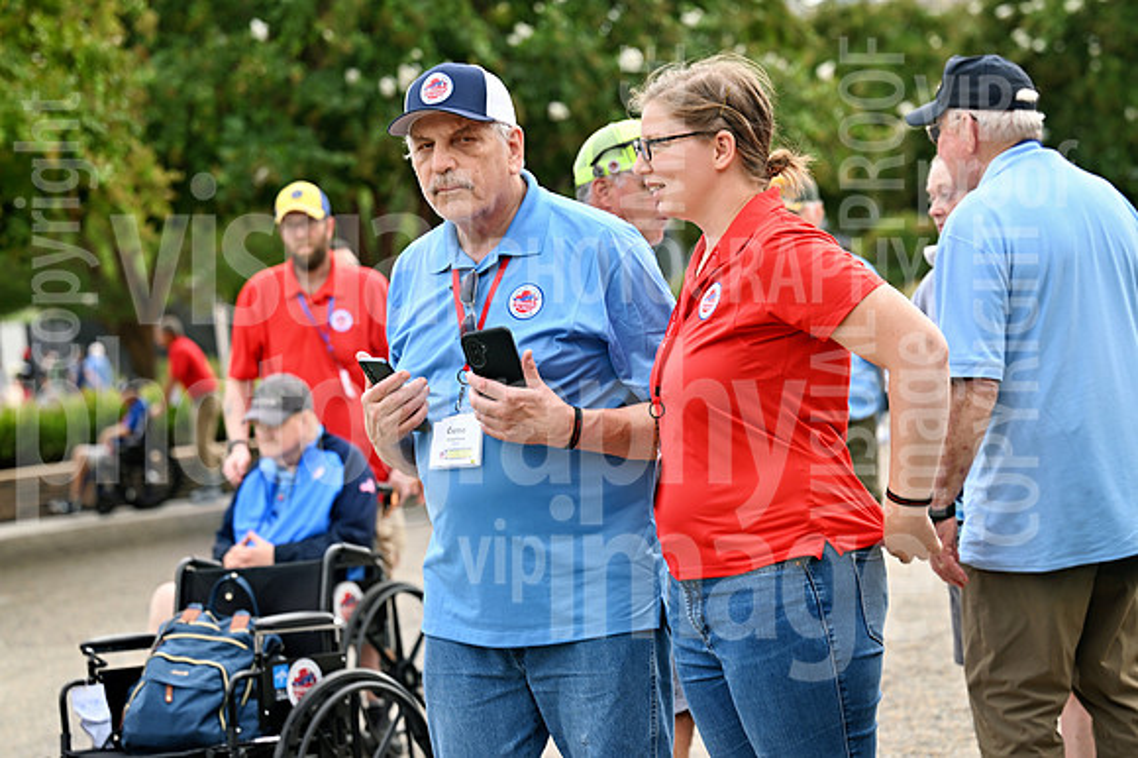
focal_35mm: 111
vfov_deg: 12.3
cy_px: 379
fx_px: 3507
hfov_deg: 18.4
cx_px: 569
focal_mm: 74
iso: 80
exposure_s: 1/320
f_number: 3.2
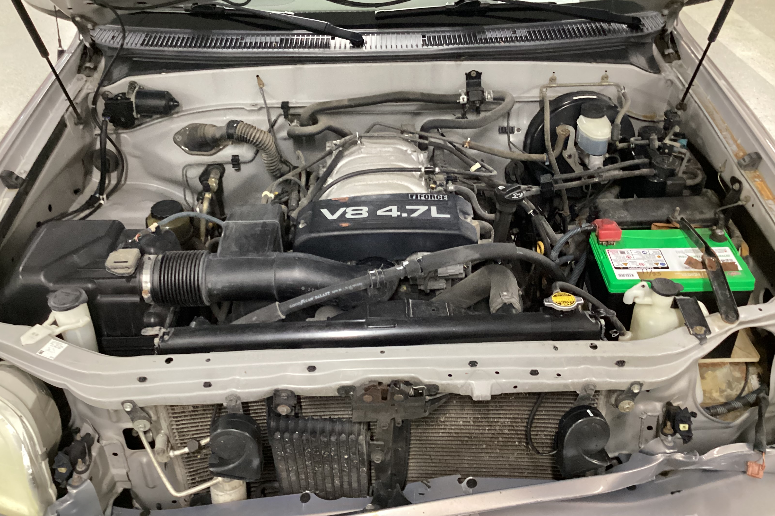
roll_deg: +1.6
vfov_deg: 39.9
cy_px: 219
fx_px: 710
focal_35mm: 33
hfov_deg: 57.2
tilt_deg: -34.5
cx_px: 384
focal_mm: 3.3
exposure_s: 1/30
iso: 500
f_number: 2.4
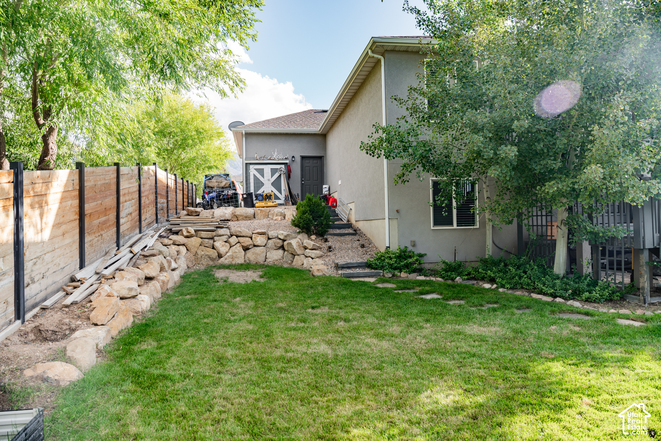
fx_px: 441
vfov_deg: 53.1
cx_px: 330
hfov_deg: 73.7
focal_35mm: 24
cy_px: 220
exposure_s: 1/250
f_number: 4.5
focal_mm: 24
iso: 200
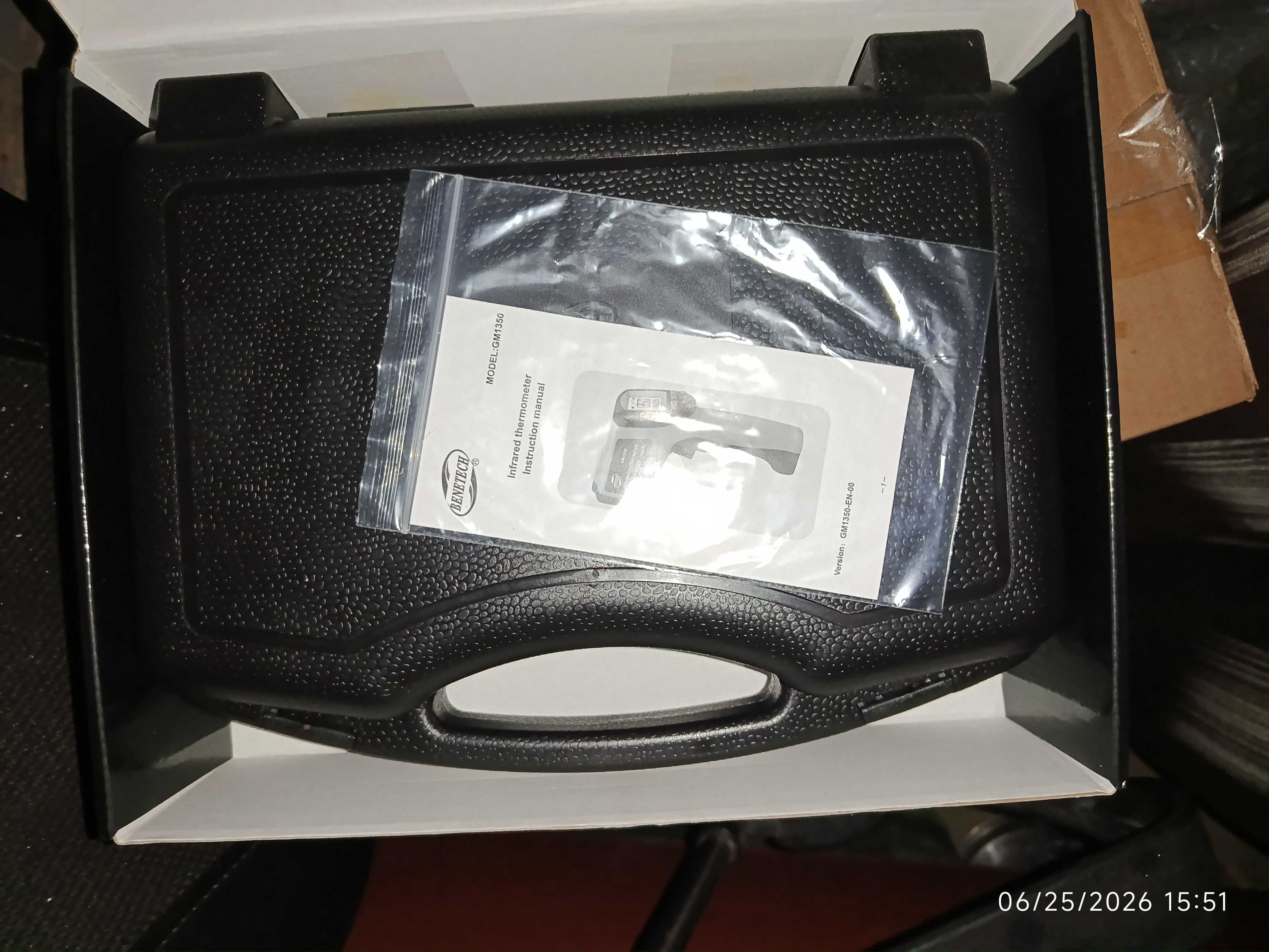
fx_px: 880
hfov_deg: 71.6
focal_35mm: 24
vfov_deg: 56.8
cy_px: 476
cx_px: 634
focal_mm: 5.24
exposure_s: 1/50
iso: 1000
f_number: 1.7
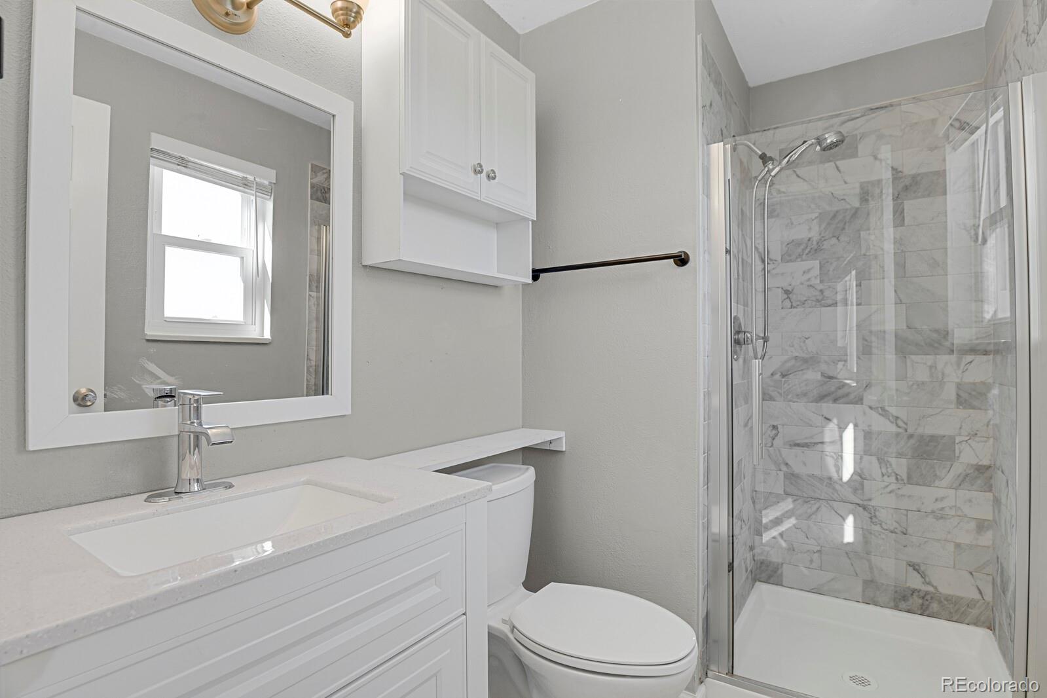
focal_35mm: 17
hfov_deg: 93.3
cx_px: 524
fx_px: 494
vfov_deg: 70.4
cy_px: 349
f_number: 8
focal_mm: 17
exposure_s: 1
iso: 250
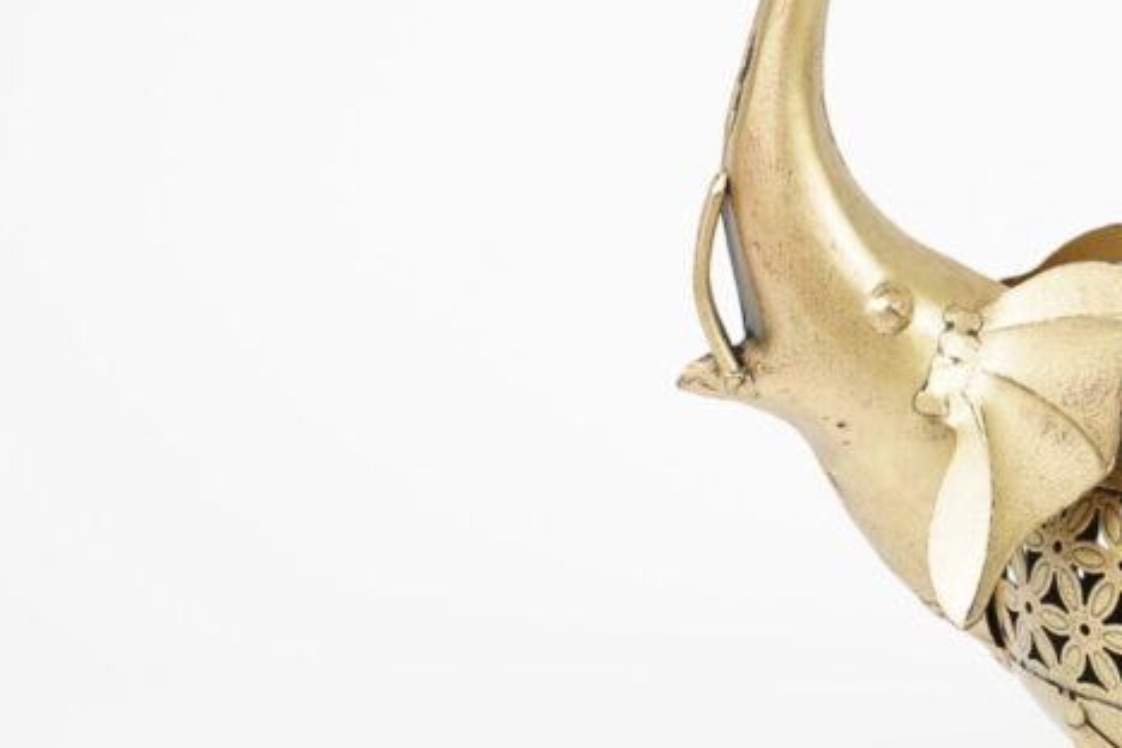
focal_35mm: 123
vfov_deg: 11.1
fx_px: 3833
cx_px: 1199
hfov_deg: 16.2
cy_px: 338
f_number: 11
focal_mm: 48
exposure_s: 1/160
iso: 3200
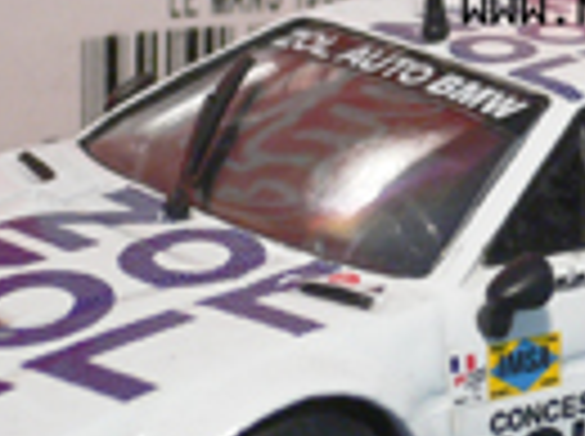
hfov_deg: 8.7
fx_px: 3846
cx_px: 464
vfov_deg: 6.5
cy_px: 274
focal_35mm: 228
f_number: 4.2
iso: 200
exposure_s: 1/15
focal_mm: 12.3
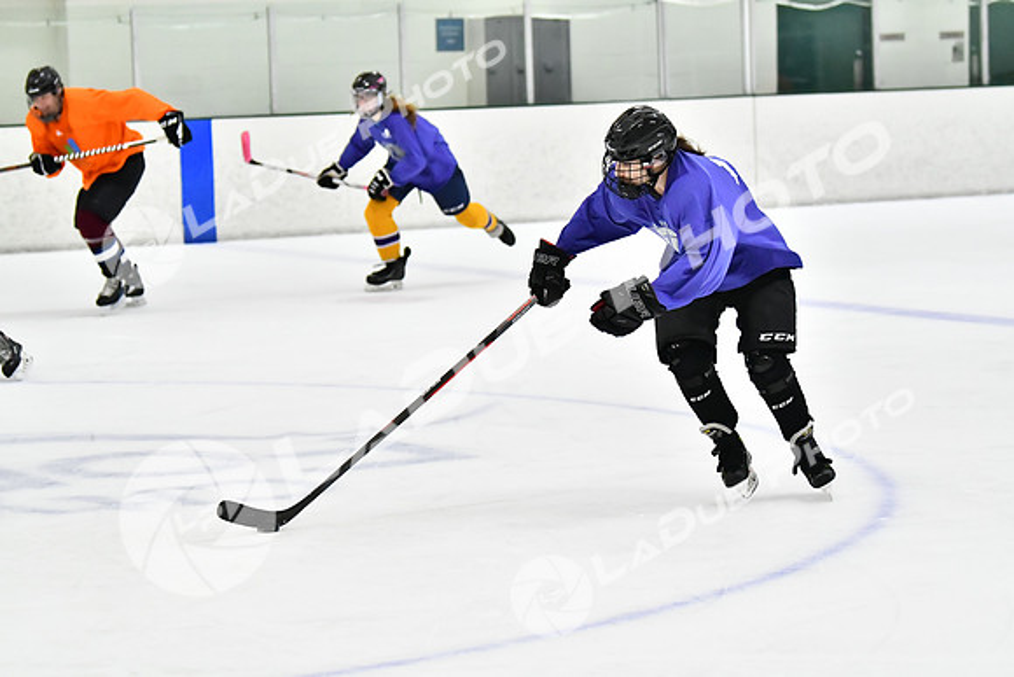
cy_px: 338
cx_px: 507
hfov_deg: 13.4
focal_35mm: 153
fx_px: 4310
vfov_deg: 9.0
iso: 6400
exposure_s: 1/1600
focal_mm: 102
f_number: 2.8
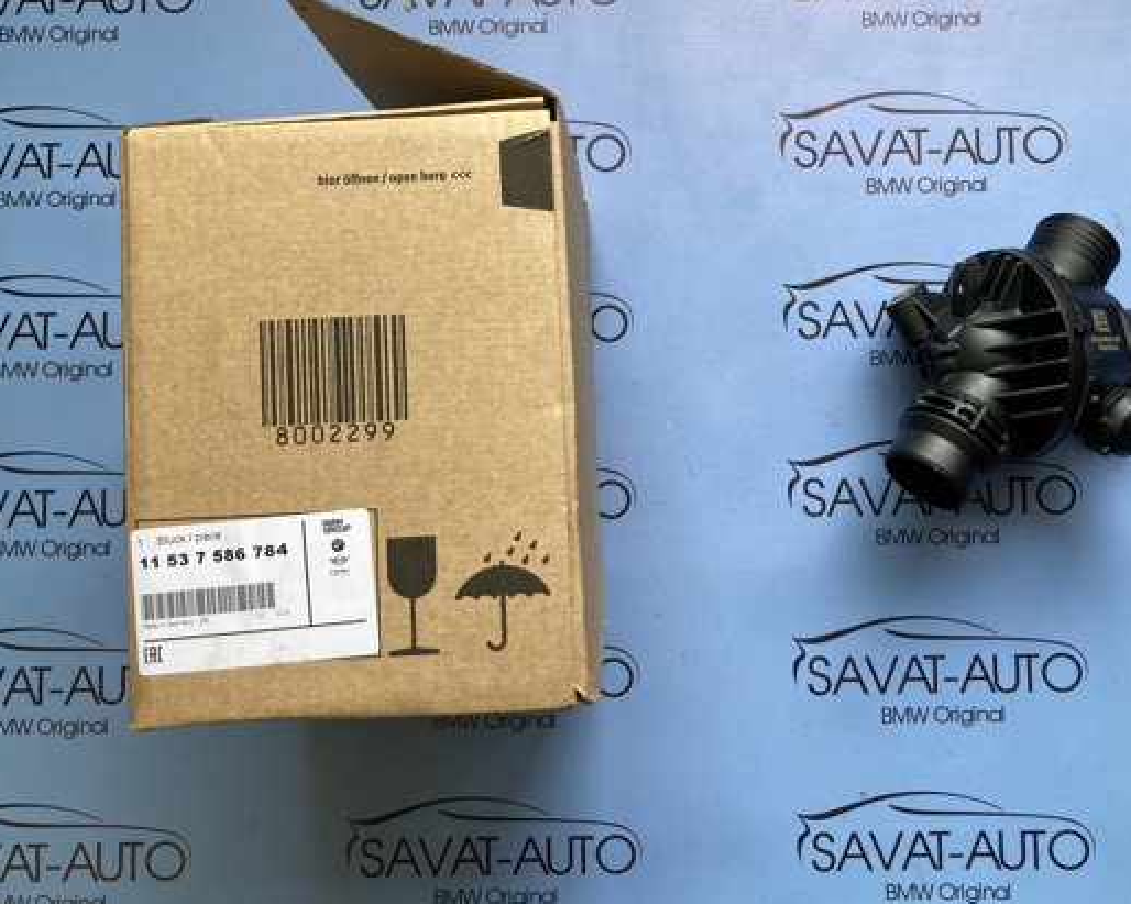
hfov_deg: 52.7
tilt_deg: -86.8
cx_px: 649
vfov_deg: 43.2
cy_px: 384
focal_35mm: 34
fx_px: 1138
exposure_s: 1/151
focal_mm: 3.99
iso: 20
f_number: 1.8
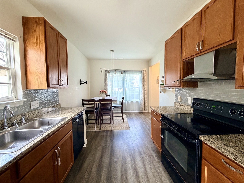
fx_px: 99
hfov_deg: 102.1
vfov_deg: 85.7
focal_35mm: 14
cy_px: 92
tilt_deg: -3.2
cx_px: 122
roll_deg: +1.0
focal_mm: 2.22
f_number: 2.2
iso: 320
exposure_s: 1/60
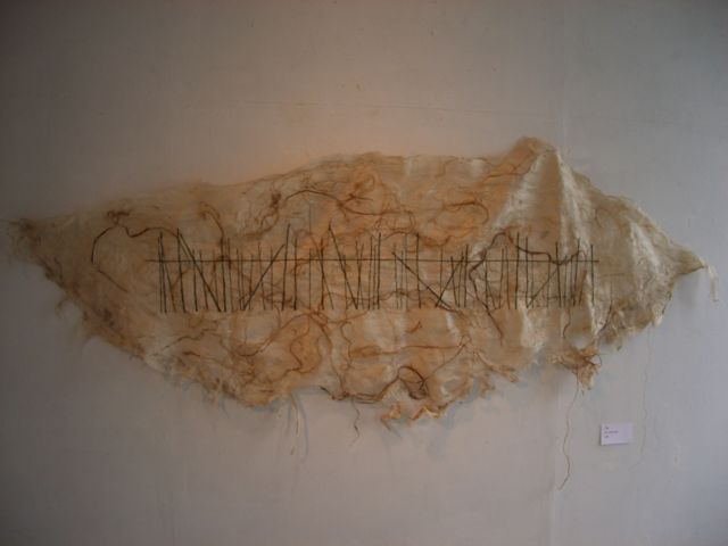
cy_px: 273
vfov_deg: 40.7
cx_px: 364
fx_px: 736
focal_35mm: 35
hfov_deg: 52.6
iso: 100
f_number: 2.6
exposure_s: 1/80
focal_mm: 5.8
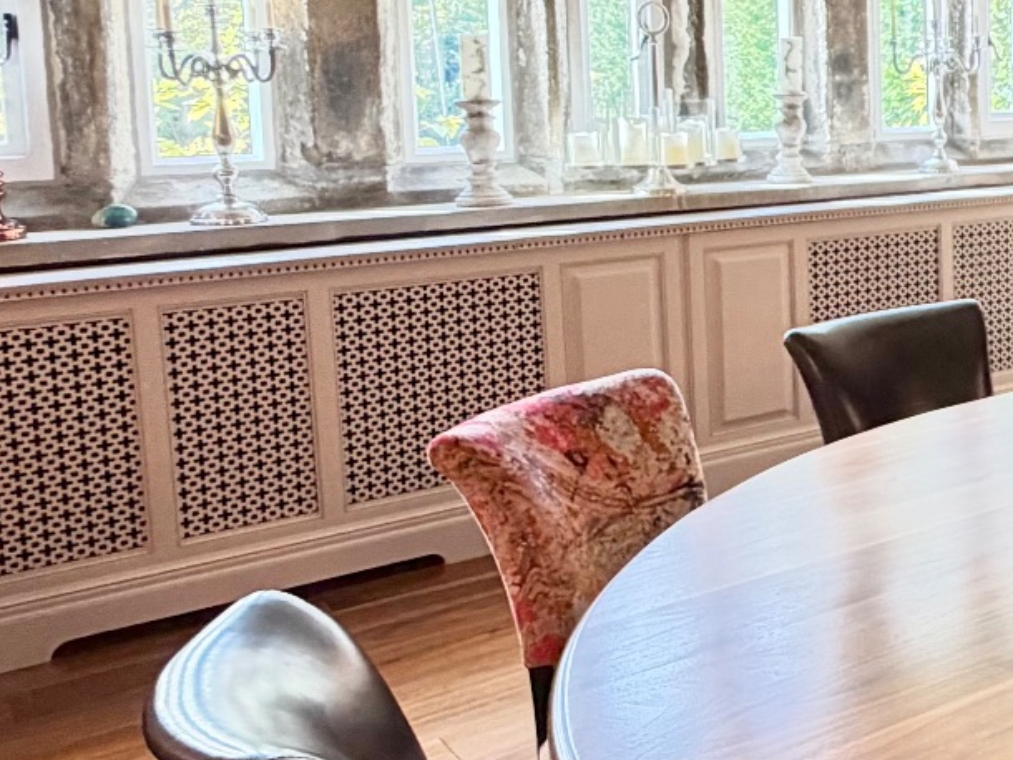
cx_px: 1380
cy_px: 169
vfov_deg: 30.3
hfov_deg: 30.1
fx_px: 1376
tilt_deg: -5.9
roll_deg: -0.2
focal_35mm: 47
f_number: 2.2
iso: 200
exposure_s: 1/100
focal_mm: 2.22
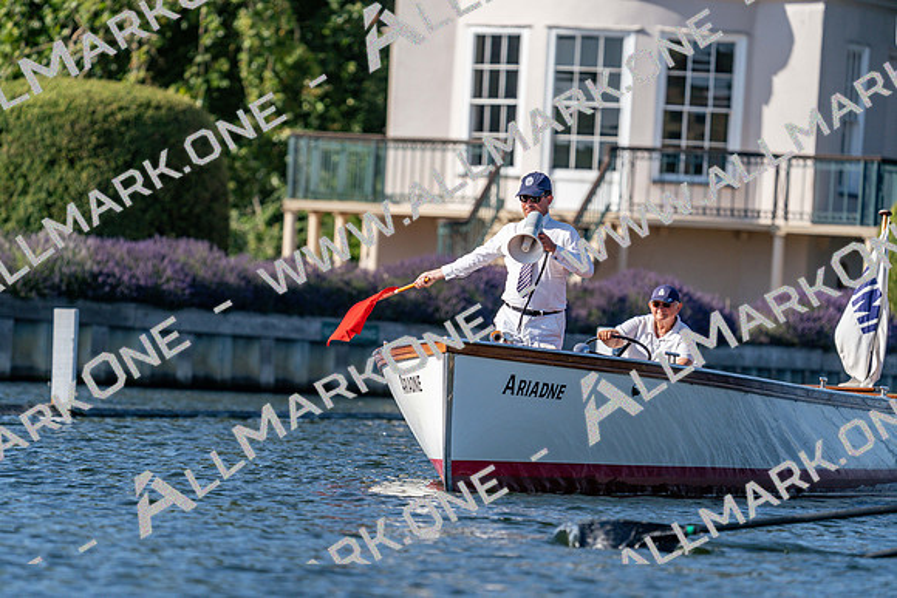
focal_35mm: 379
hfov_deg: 5.4
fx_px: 9445
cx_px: 448
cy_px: 299
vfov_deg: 3.6
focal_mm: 379
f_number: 6.3
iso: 250
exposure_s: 1/1600
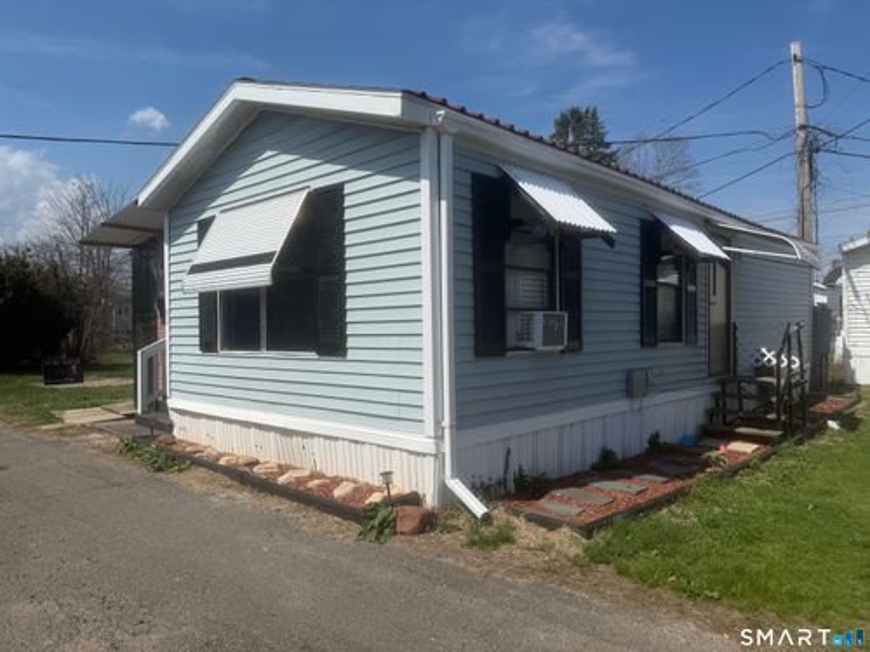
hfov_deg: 71.6
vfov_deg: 56.8
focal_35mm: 24
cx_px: 435
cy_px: 326
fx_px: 603
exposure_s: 1/9091
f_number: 1.78
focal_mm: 6.76
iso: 80
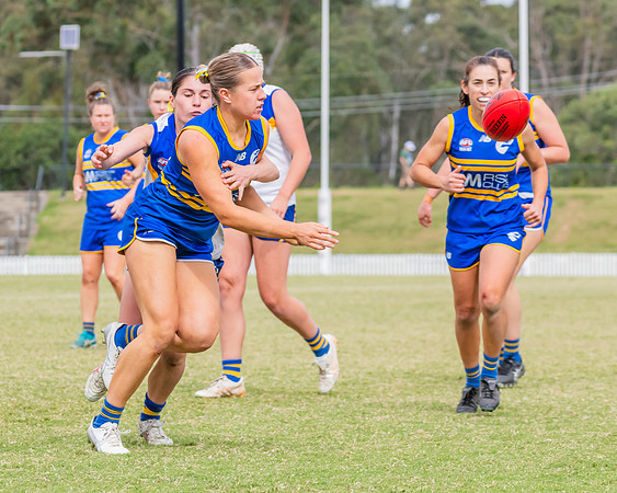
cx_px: 231
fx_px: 4909
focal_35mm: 269
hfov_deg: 7.2
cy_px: 262
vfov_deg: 5.8
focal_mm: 170
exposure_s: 1/1250
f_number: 8
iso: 800
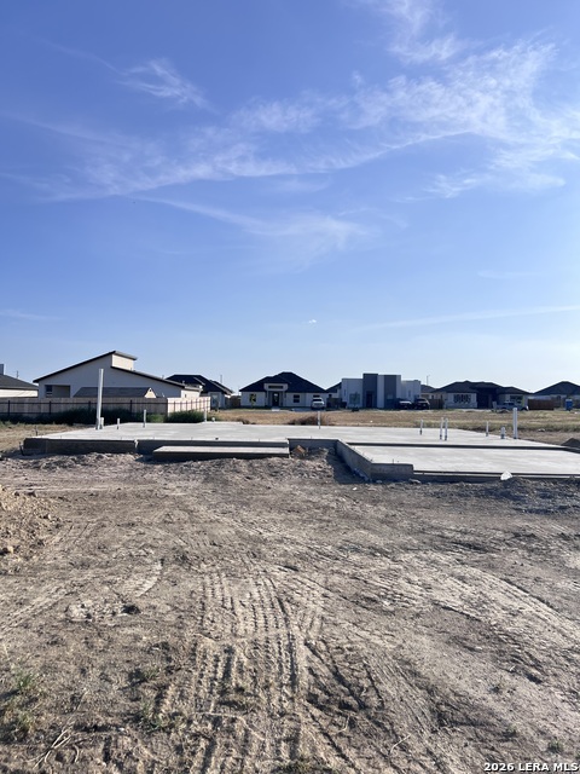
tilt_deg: +1.1
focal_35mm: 26
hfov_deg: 53.1
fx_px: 581
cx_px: 290
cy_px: 387
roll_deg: +0.3
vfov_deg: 67.3
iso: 50
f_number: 1.5
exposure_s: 1/5076
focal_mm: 5.7
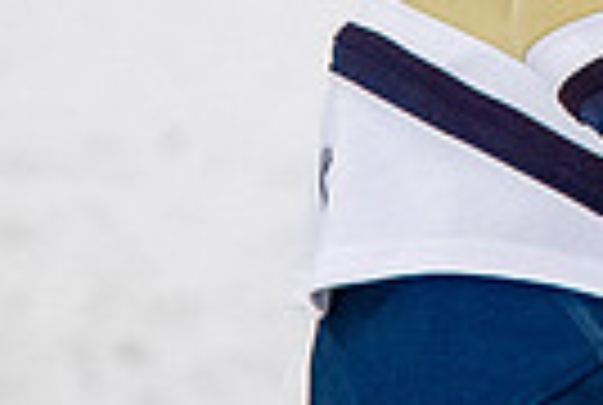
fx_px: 36328
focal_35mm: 2164
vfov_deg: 0.6
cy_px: -651
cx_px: 1451
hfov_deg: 1.0
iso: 2000
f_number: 3.5
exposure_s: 1/800
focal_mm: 200
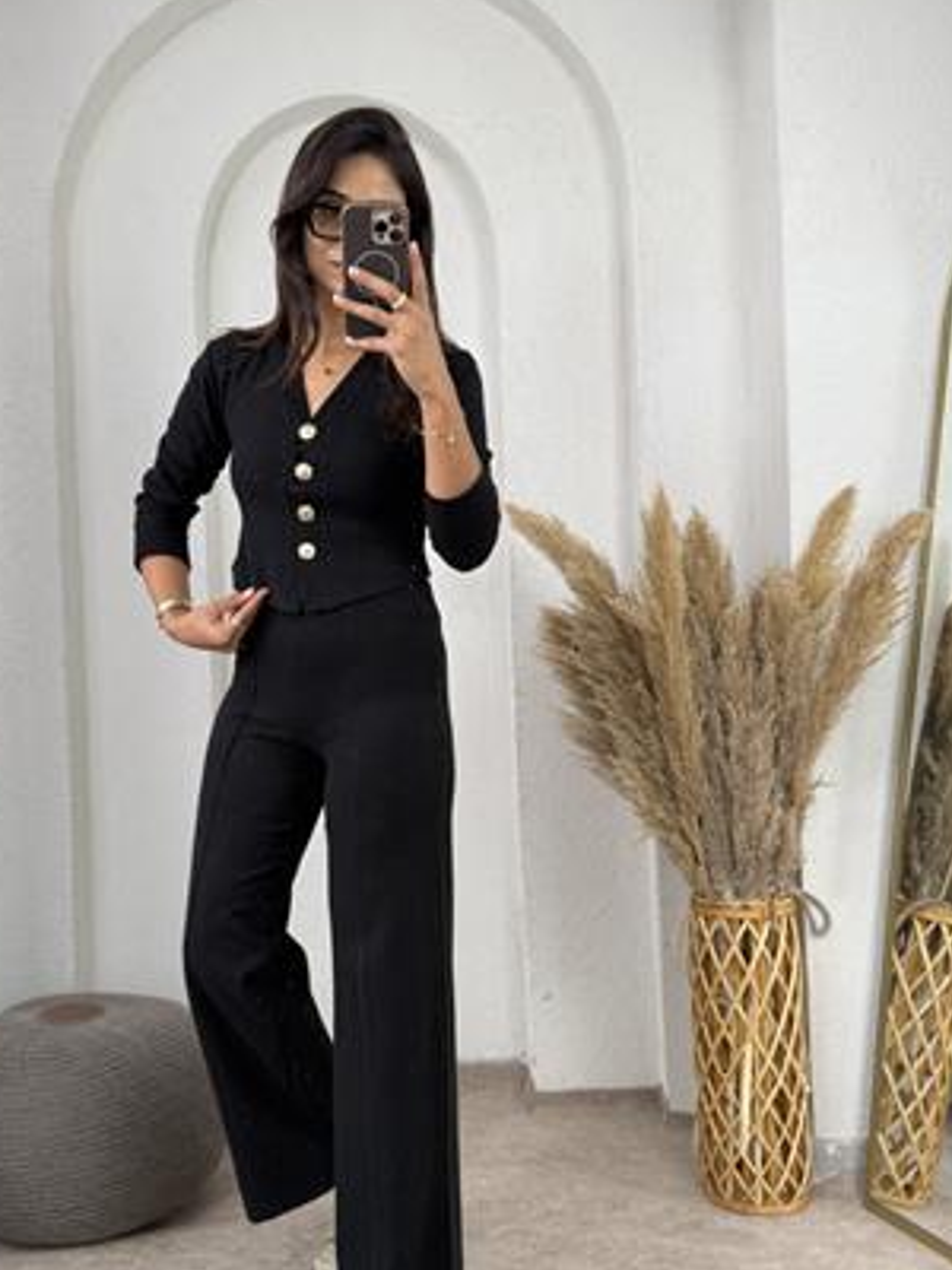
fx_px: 1173
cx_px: 435
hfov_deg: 44.1
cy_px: 649
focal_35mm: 32
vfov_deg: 56.8
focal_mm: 6.76
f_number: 1.78
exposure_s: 1/100
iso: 125
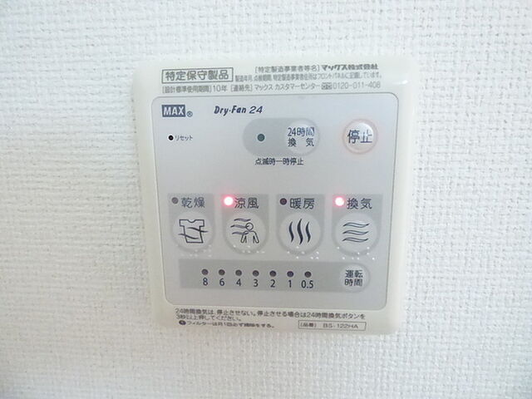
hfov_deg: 81.7
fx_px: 307
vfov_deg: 66.0
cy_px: 200
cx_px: 266
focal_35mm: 20
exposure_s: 1/200
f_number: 2.8
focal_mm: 3.58
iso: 3200
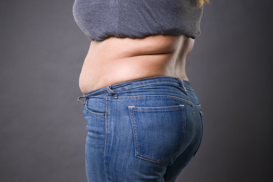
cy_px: 91
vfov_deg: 18.2
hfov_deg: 27.0
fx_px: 569
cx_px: 136
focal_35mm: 75
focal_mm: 75
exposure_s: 1/200
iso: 200
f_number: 8
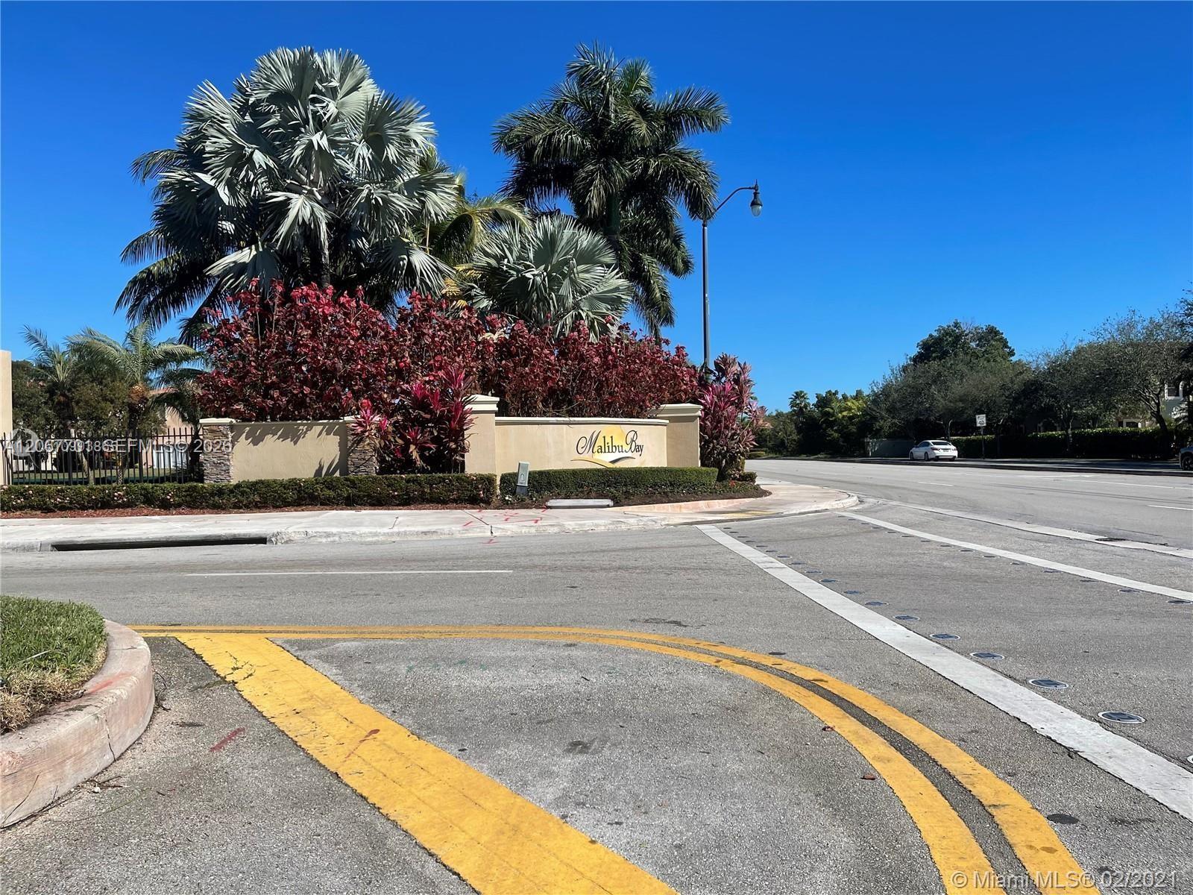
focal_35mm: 26
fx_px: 896
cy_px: 448
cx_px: 596
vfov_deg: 53.1
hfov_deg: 67.3
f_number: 1.6
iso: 32
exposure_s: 1/4049
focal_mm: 5.1
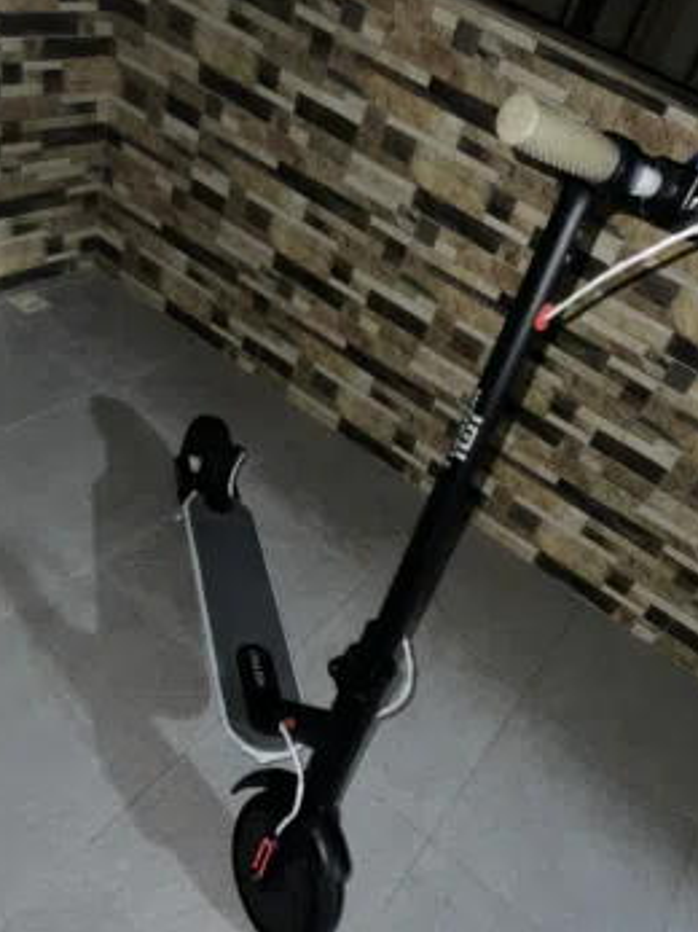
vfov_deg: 60.0
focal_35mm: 30
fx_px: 807
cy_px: 483
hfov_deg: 46.7
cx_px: 387
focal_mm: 5.7
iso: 80
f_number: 1.5
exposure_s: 1/4
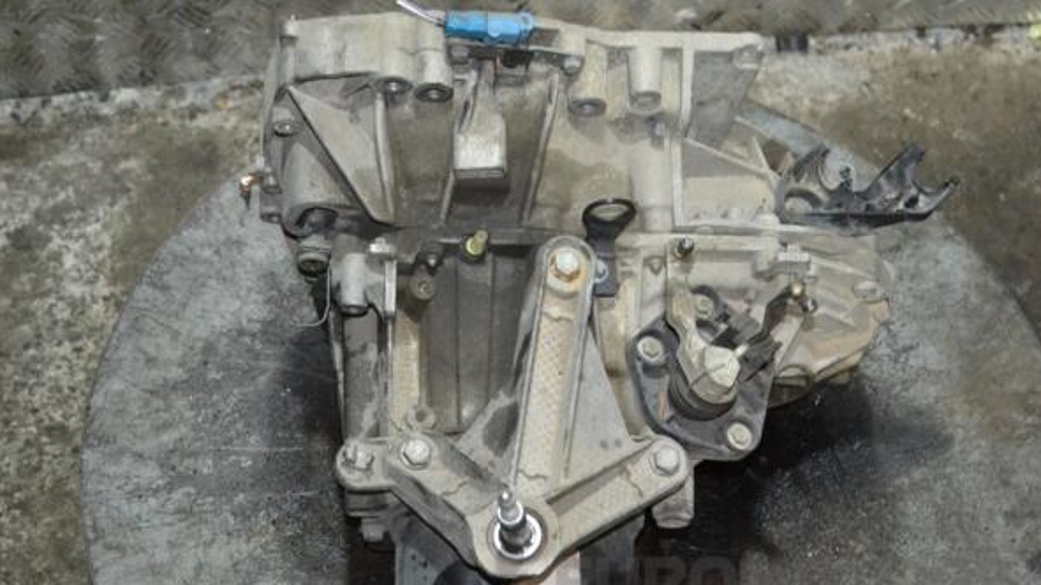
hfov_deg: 31.4
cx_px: 523
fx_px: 1849
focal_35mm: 67
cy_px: 349
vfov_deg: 18.0
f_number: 5.3
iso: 2800
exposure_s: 1/60
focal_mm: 42
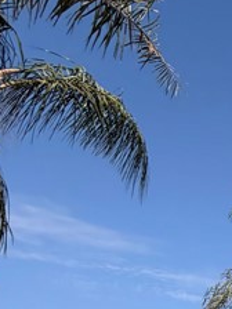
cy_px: 466
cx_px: 399
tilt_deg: +1.6
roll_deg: +1.3
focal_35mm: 64
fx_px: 572
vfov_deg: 23.8
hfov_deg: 18.6
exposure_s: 1/1001
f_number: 2.2
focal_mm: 2.22
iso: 20
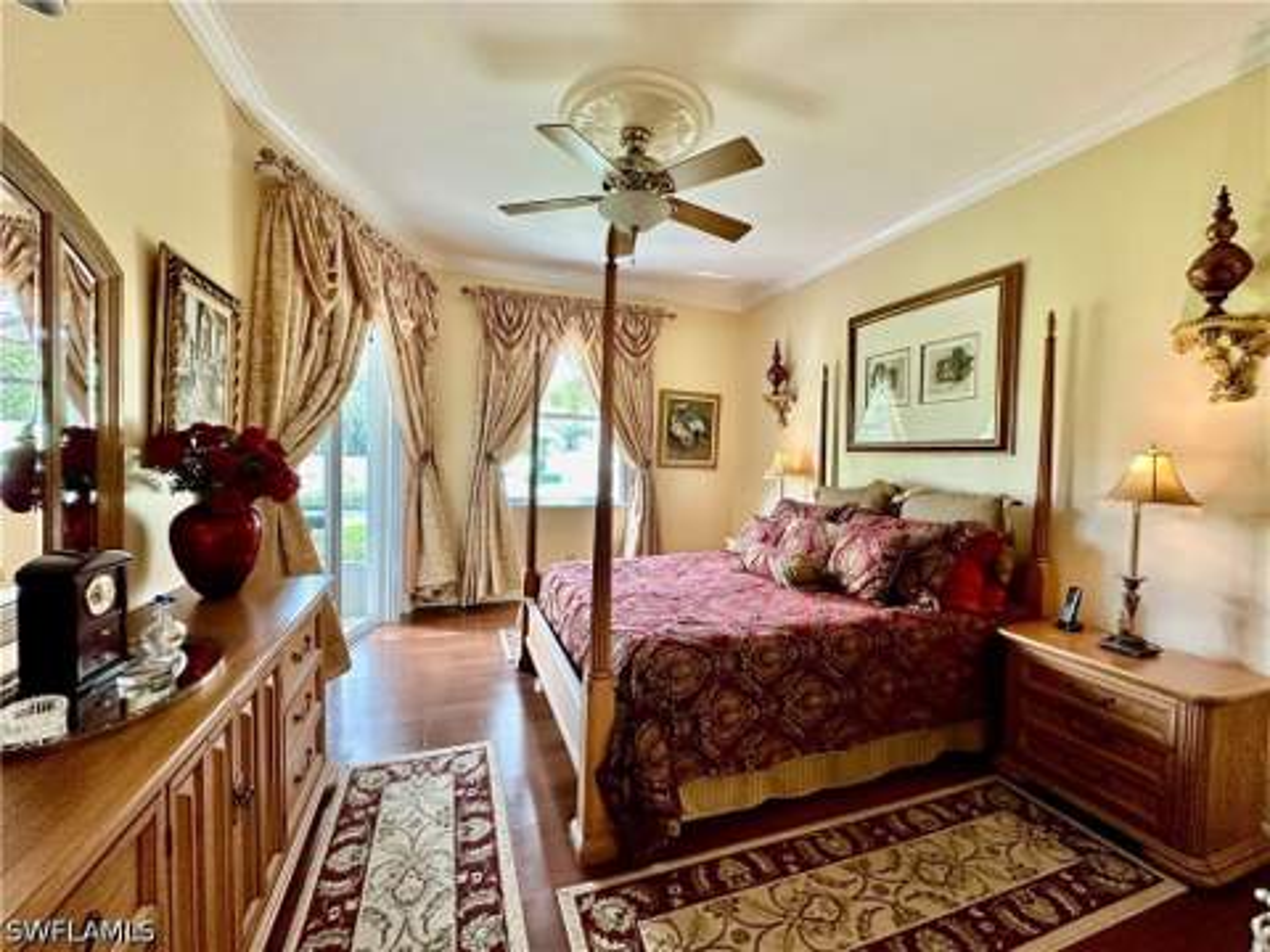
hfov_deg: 102.1
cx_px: 635
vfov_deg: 85.7
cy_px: 476
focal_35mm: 14
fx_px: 514
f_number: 2.2
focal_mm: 2.22
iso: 250
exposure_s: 1/120
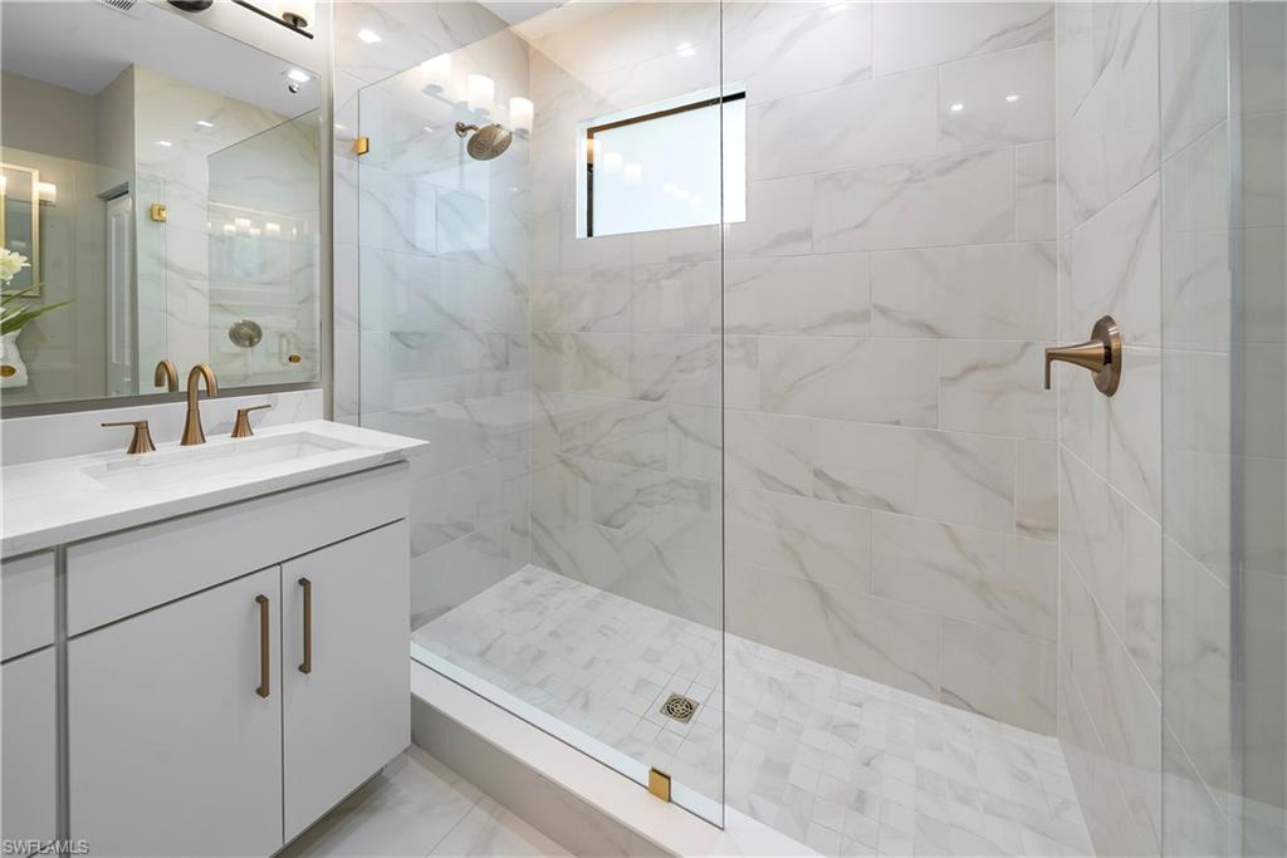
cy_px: 429
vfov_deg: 90.0
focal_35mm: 12
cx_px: 644
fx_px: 429
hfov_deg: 112.6
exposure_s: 1/20
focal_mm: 12
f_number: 8
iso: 200
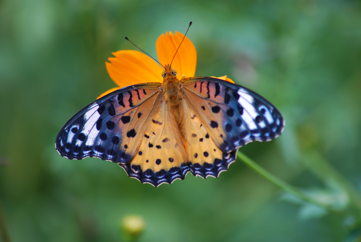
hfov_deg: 7.0
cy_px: 121
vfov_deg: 4.7
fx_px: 2937
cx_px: 180
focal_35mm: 292
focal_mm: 195
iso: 220
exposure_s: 1/125
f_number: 5
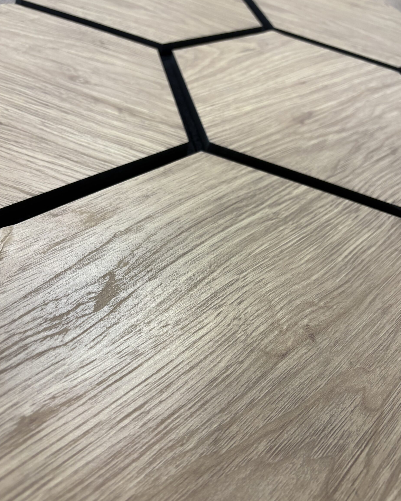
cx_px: 201
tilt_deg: -47.1
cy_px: 267
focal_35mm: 28
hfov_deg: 51.5
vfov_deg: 62.2
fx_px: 415
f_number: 1.6
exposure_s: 1/50
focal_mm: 5.96
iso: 100
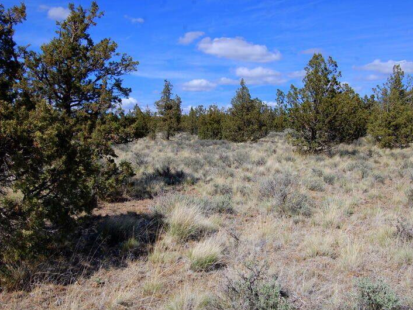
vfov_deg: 38.2
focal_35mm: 38
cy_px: 155
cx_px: 219
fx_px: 448
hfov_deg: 49.5
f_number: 9
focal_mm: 23
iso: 200
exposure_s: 1/320
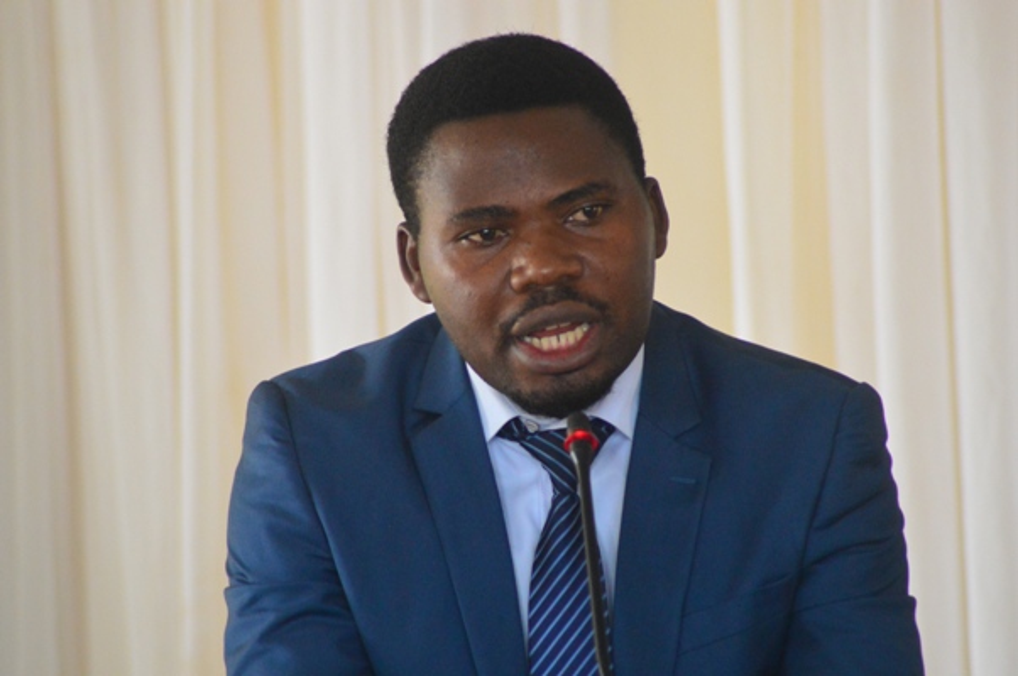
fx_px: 8262
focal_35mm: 292
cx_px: 509
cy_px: 338
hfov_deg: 7.1
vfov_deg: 4.7
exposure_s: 1/125
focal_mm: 195
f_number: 4.8
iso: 3200
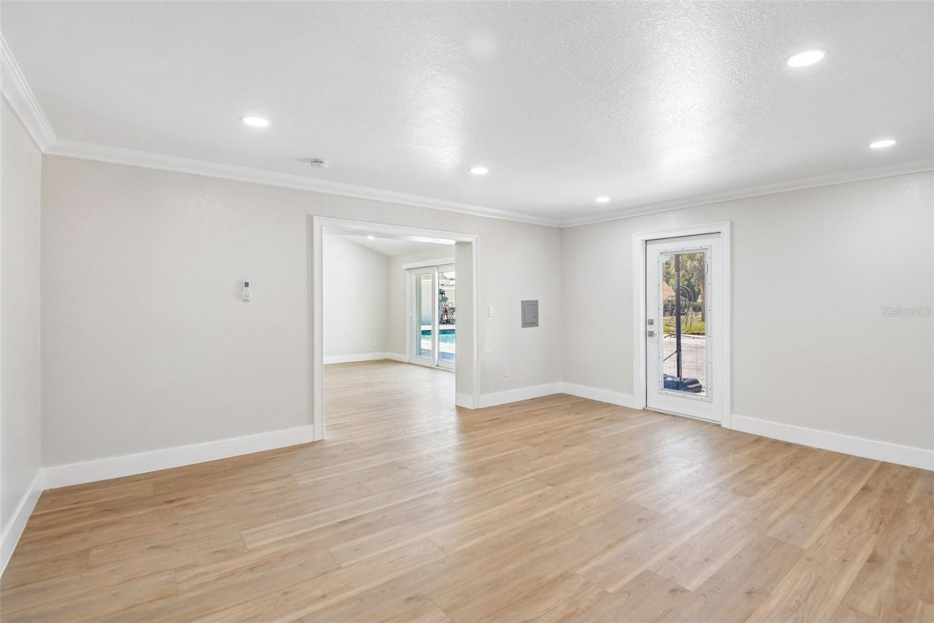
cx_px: 467
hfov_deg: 96.7
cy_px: 312
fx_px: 415
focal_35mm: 16
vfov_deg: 73.7
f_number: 8
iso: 400
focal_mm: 16
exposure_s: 1/30
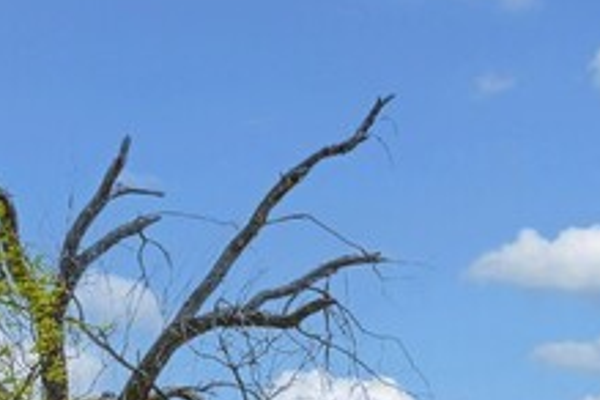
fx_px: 2333
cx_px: 907
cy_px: 637
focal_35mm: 140
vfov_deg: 9.5
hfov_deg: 13.7
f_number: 8
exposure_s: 1/500
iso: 100
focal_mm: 30
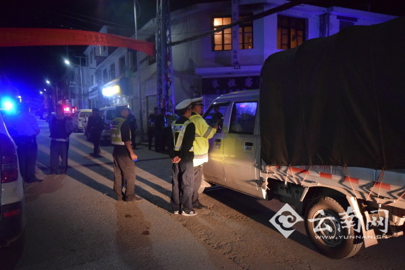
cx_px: 202
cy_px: 135
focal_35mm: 30
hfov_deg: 61.9
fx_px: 337
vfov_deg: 43.6
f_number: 4.5
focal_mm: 20
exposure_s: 1/30
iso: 6400
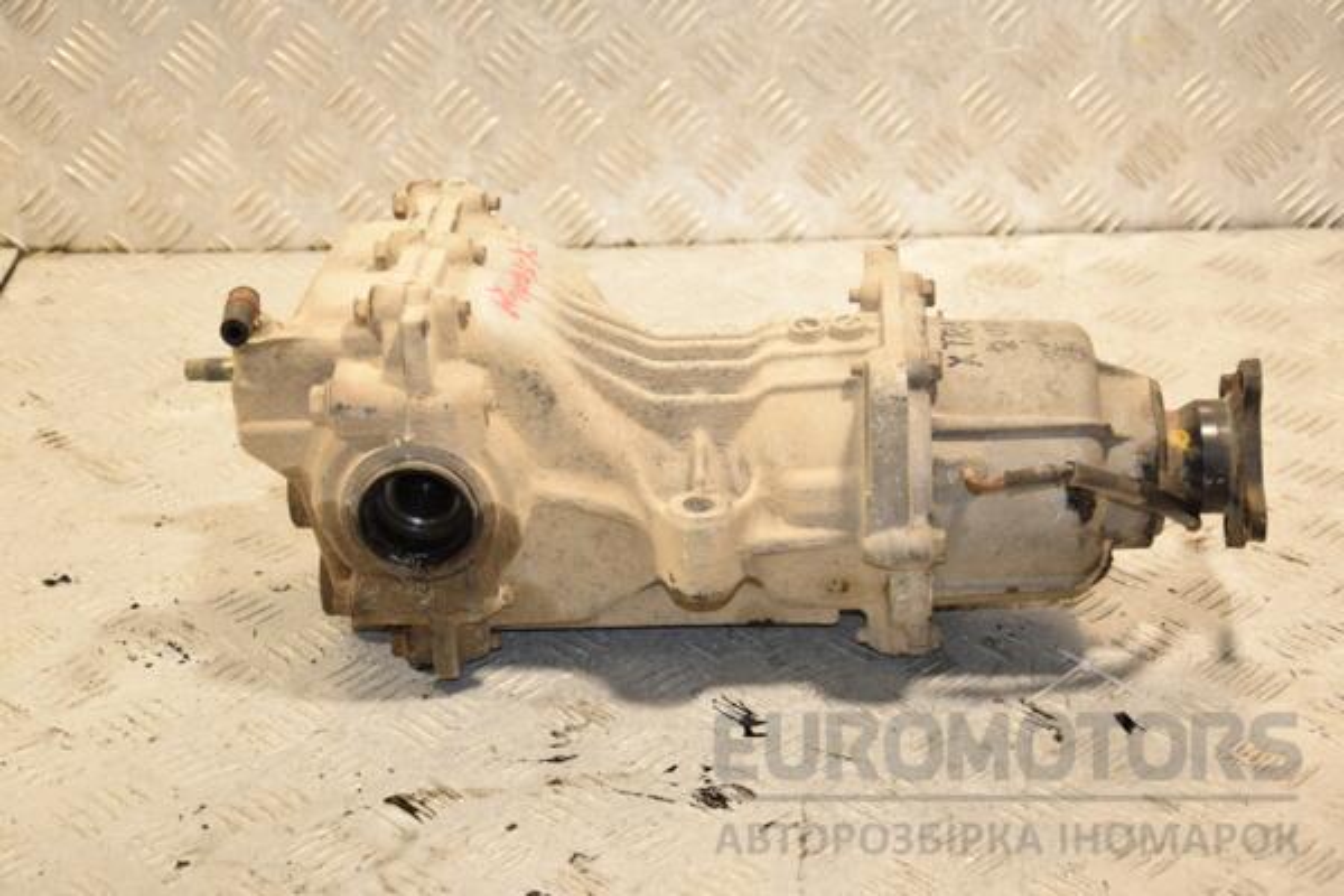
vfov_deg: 18.2
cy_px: 448
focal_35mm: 75
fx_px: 2800
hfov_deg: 27.0
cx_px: 672
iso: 800
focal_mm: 50
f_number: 5.6
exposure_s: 1/200
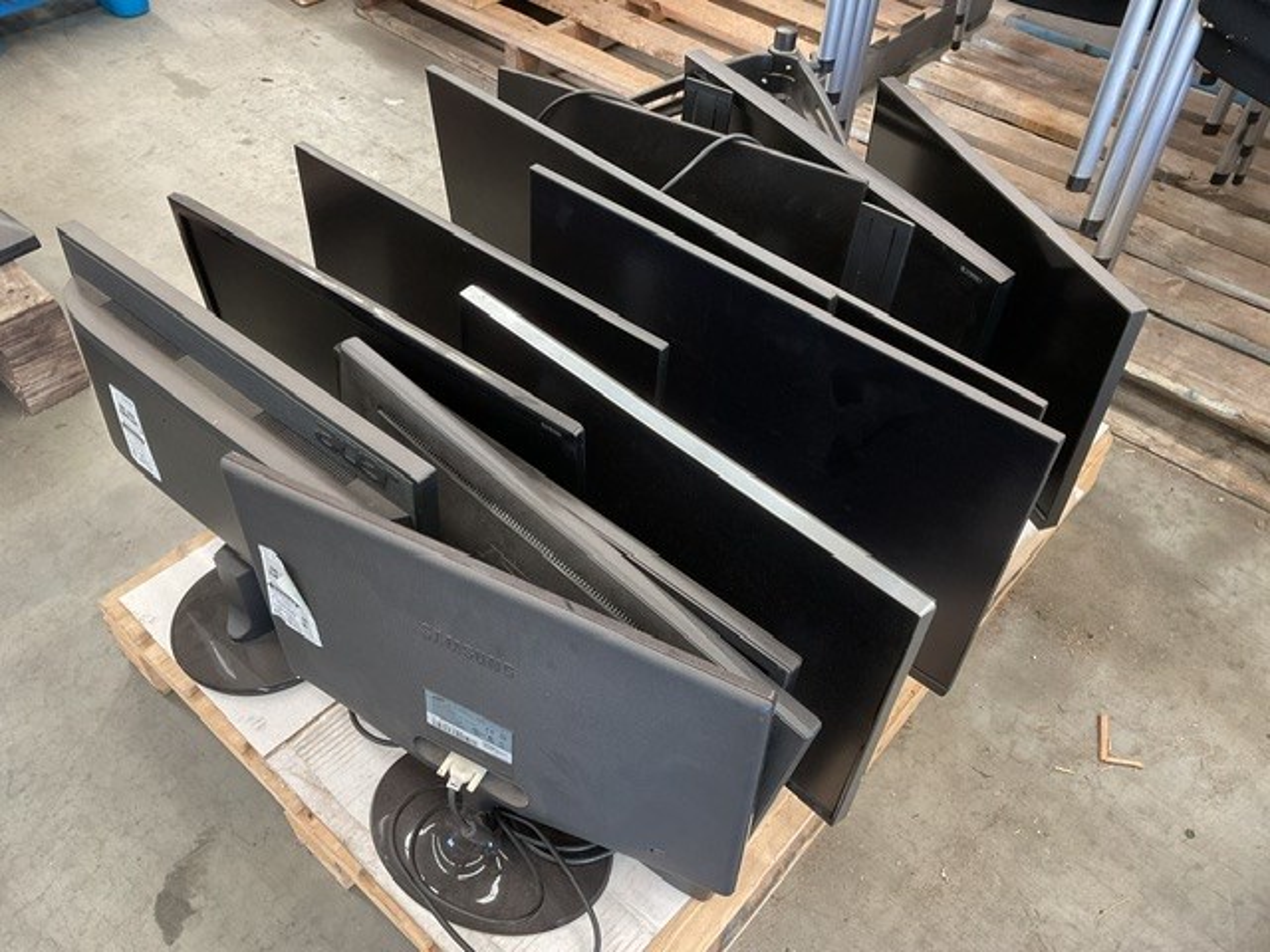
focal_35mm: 29
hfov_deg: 61.7
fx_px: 1064
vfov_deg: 48.2
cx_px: 635
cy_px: 476
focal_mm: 3
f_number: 1.8
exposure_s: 1/50
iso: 125
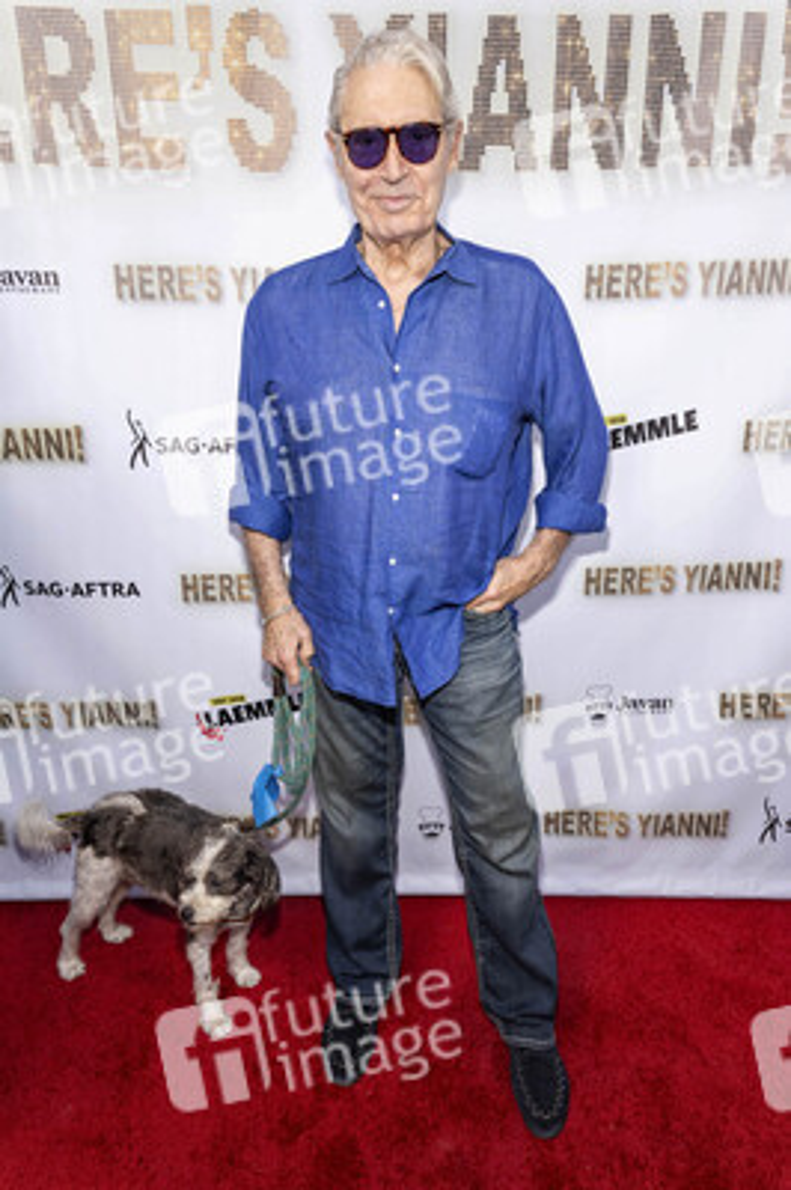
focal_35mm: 24
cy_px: 595
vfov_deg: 73.8
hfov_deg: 53.1
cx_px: 396
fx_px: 792
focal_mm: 24
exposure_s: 1/200
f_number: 6.3
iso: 640
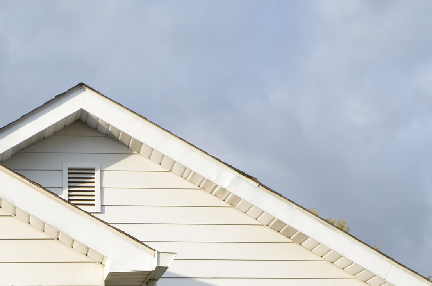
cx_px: 6
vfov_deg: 17.6
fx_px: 898
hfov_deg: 25.8
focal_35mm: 75
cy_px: 303
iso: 220
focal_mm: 18
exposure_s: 1/250
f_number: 10
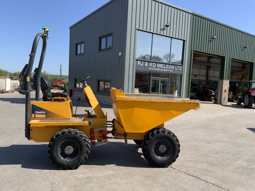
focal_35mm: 29
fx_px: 214
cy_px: 96
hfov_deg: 61.7
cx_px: 128
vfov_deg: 48.2
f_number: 1.8
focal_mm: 3
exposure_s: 1/1311
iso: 16
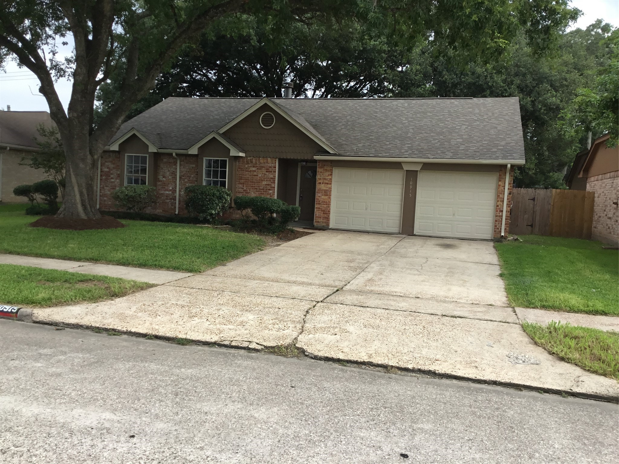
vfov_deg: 45.4
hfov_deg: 58.4
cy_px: 232
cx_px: 310
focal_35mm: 31
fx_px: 554
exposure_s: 1/356
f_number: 2.4
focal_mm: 3.3
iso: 25
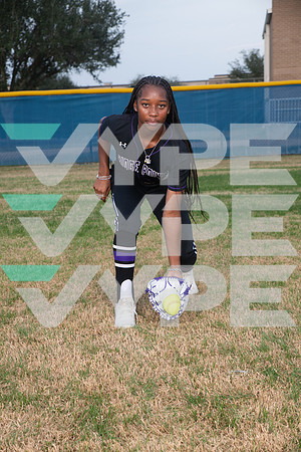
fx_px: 702
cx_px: 150
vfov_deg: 35.6
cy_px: 226
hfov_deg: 24.2
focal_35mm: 56
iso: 320
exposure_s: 1/320
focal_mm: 56
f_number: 6.3
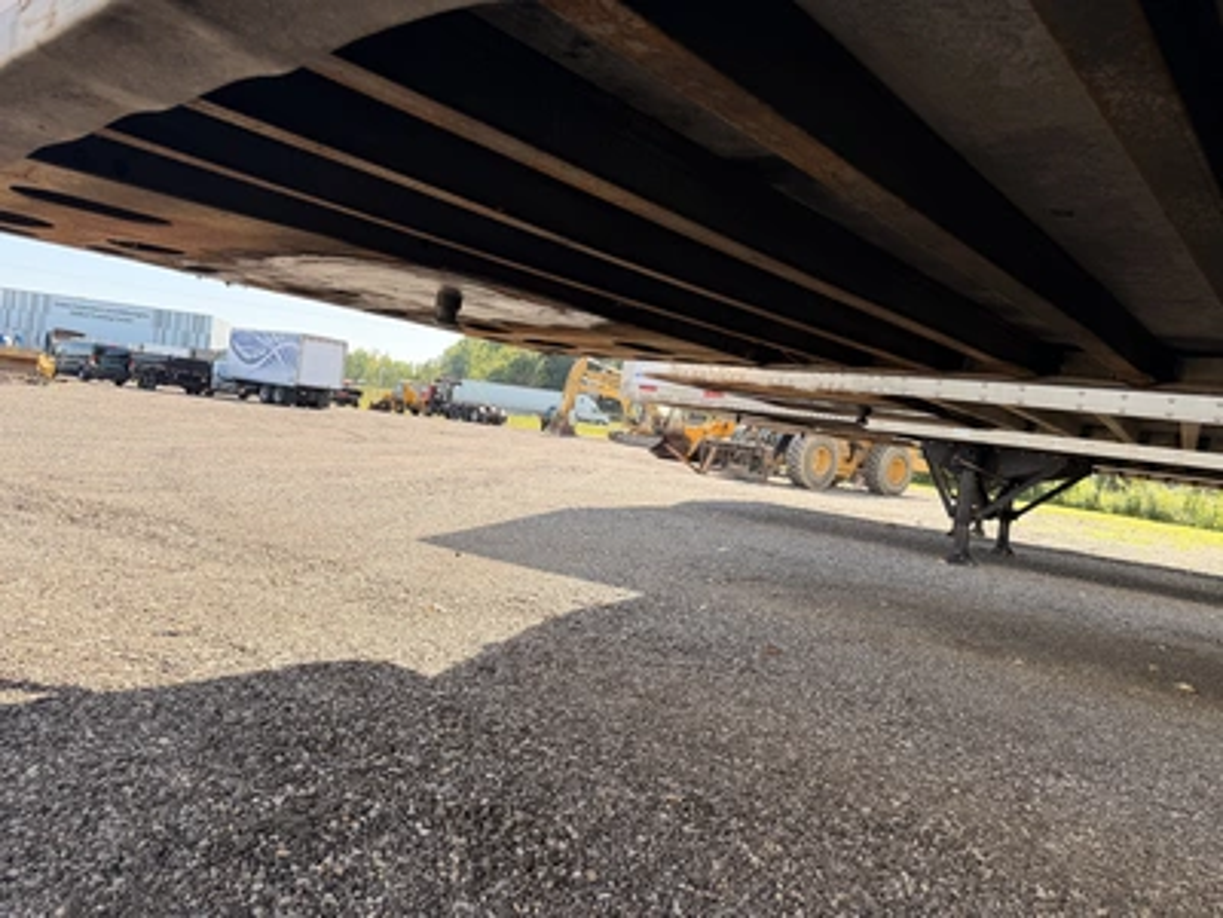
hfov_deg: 71.6
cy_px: 459
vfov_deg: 56.8
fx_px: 848
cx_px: 612
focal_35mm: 24
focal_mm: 6.76
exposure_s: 1/1106
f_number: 1.78
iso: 80
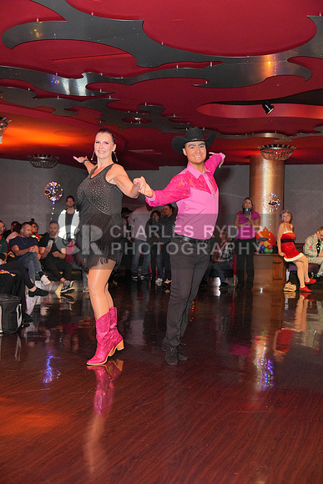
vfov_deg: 45.4
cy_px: 242
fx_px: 578
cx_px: 162
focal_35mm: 43
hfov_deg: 31.2
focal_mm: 43
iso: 4000
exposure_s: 1/200
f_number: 4
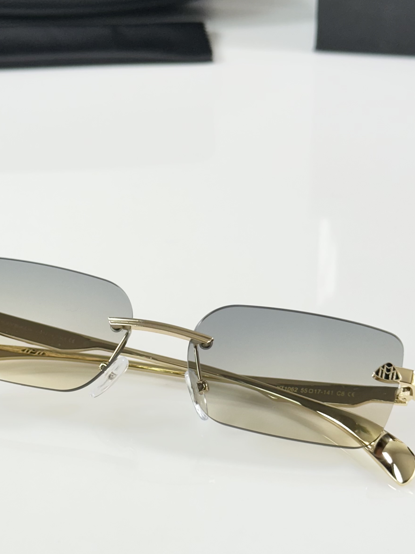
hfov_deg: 18.0
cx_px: 150
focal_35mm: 82
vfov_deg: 23.8
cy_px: 348
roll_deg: +1.7
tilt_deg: -28.8
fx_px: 1311
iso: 50
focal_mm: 6.86
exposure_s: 1/100
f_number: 1.78
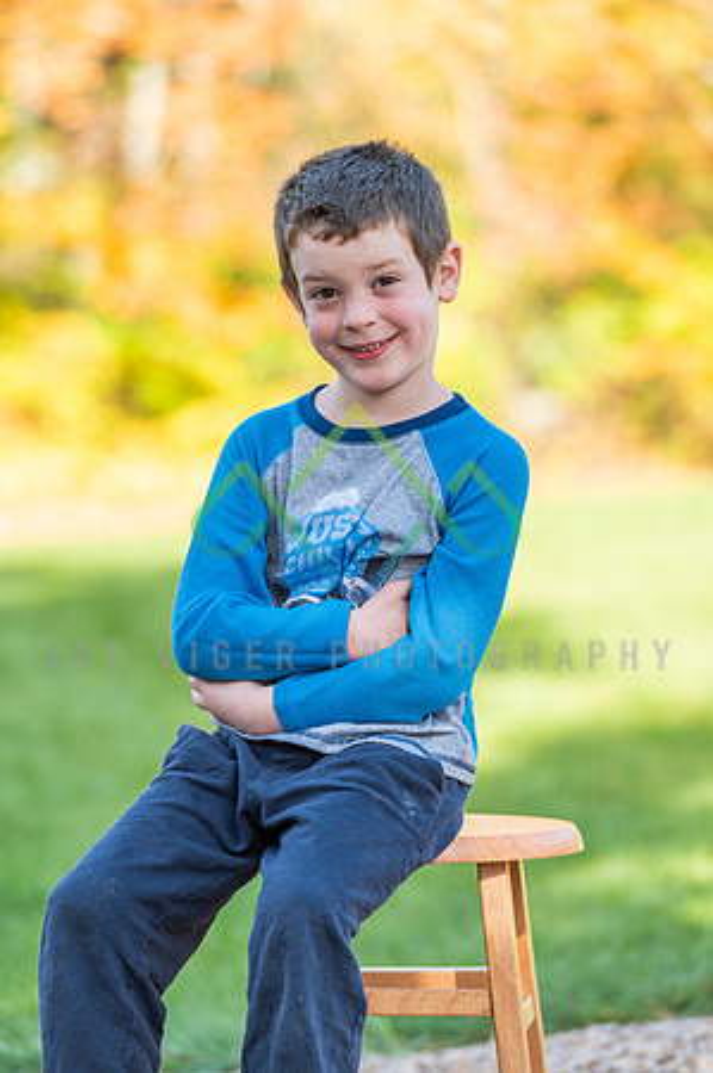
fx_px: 5955
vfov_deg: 10.3
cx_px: 356
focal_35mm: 200
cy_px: 536
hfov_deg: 6.9
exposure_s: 1/200
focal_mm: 200
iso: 100
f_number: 4.5
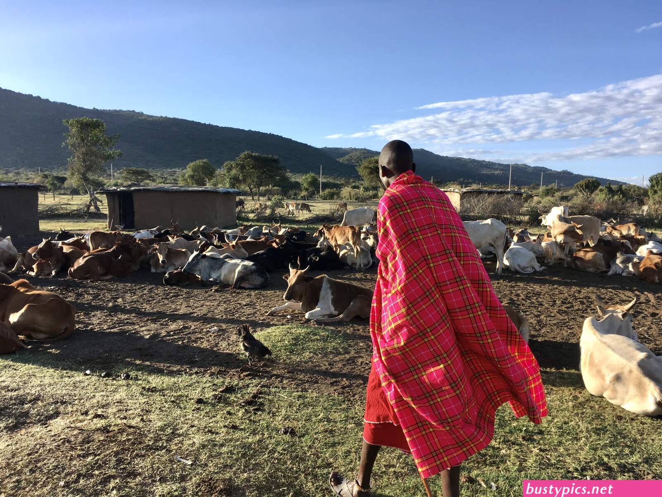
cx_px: 331
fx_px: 555
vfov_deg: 48.2
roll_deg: +1.2
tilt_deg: -2.5
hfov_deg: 61.7
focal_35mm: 29
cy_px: 248
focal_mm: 4.15
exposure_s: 1/705
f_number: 2.2
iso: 25
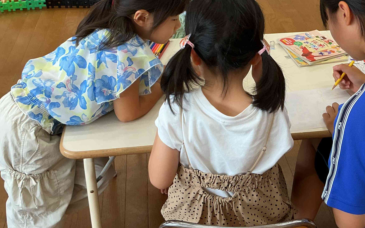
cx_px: 247
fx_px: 527
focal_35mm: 53
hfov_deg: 37.7
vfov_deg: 24.2
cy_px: 58
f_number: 1.8
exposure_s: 1/120
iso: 64
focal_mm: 3
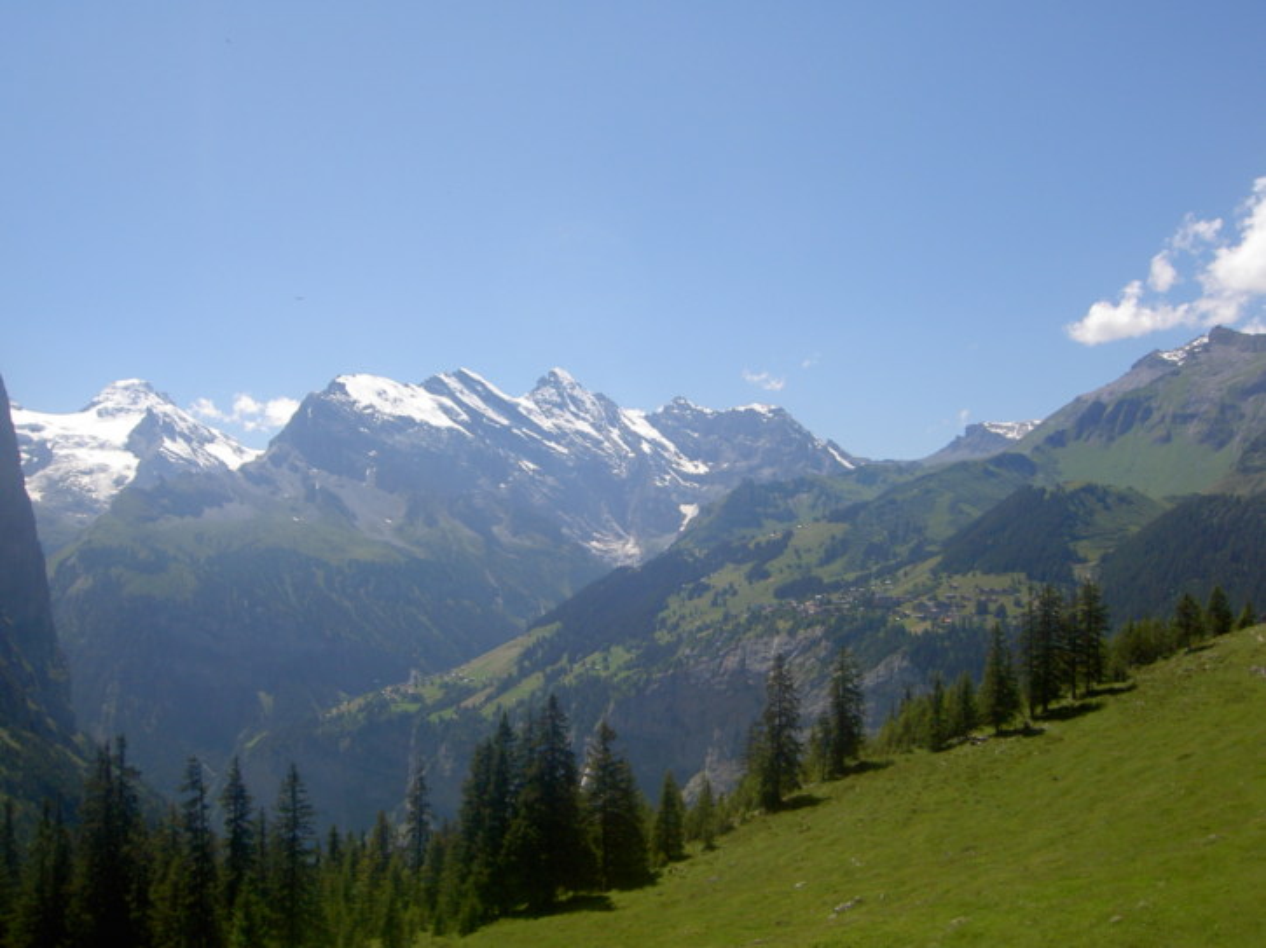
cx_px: 633
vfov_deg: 41.8
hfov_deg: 54.0
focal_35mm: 34
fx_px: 1243
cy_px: 474
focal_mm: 5.6
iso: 50
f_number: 4.7
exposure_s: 1/500
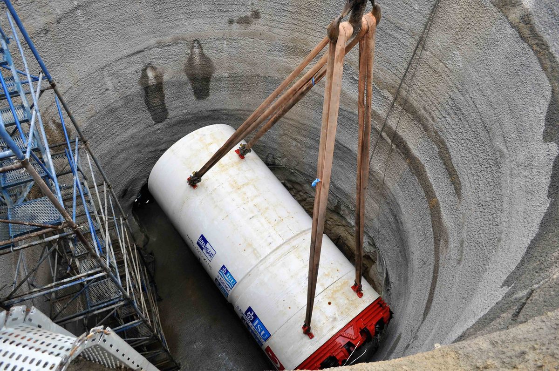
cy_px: 186
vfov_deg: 47.8
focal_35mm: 27
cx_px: 280
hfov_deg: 67.4
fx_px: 419
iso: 400
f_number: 5.6
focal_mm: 18
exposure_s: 1/125
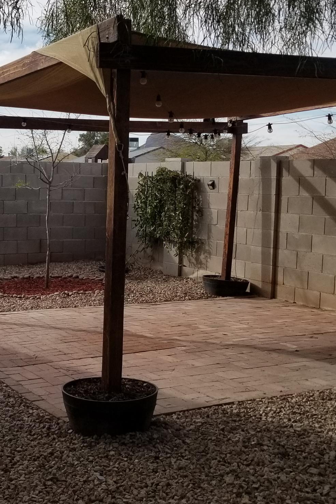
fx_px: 770
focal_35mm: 55
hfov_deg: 24.0
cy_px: 234
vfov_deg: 36.2
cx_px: 37
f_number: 1.7
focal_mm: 4.3
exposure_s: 1/2288
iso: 50
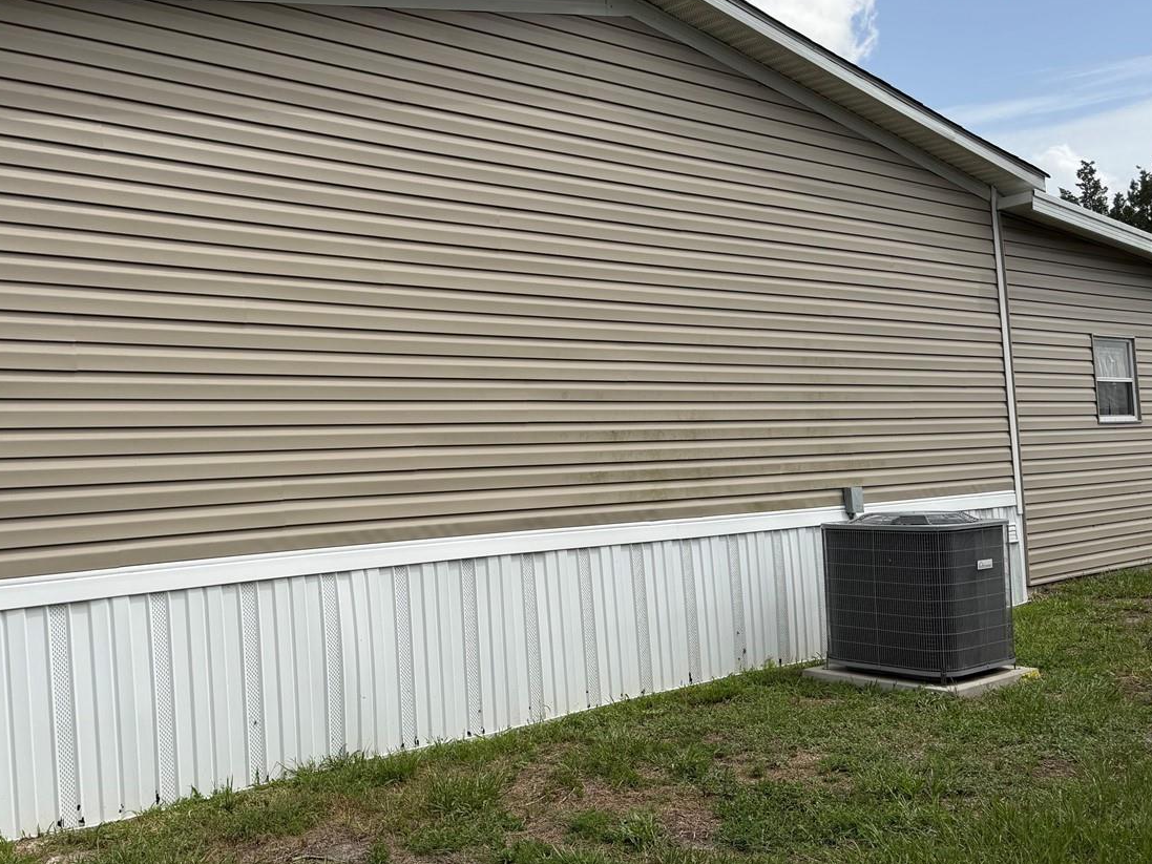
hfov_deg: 52.0
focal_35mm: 35
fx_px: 1165
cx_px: 427
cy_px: 433
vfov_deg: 40.7
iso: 80
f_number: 1.78
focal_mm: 6.76
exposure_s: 1/6711
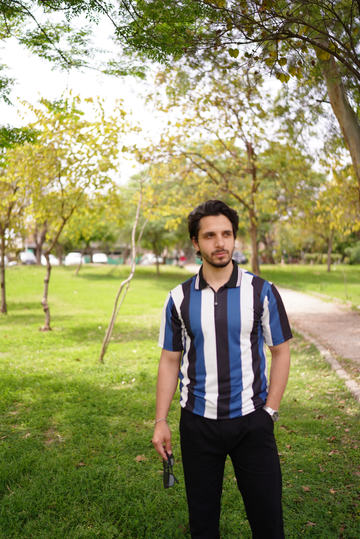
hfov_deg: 37.9
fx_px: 525
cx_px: 180
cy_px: 270
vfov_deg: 54.4
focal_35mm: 35
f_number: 1.4
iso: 100
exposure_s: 1/2000
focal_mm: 35
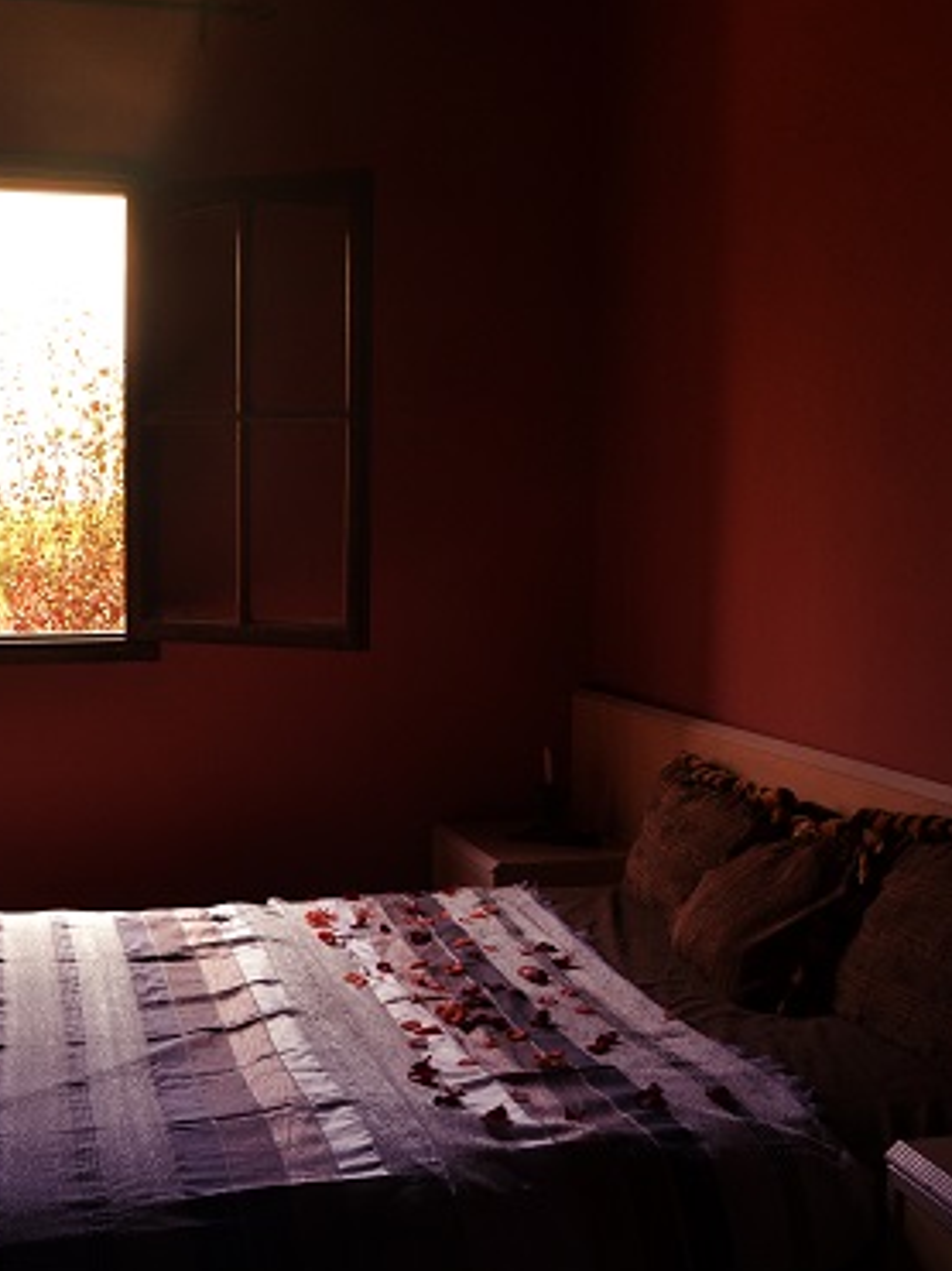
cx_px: 538
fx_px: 1541
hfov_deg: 34.3
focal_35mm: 42
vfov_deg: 44.8
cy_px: 665
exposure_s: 1/10
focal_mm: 18
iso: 100
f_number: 11
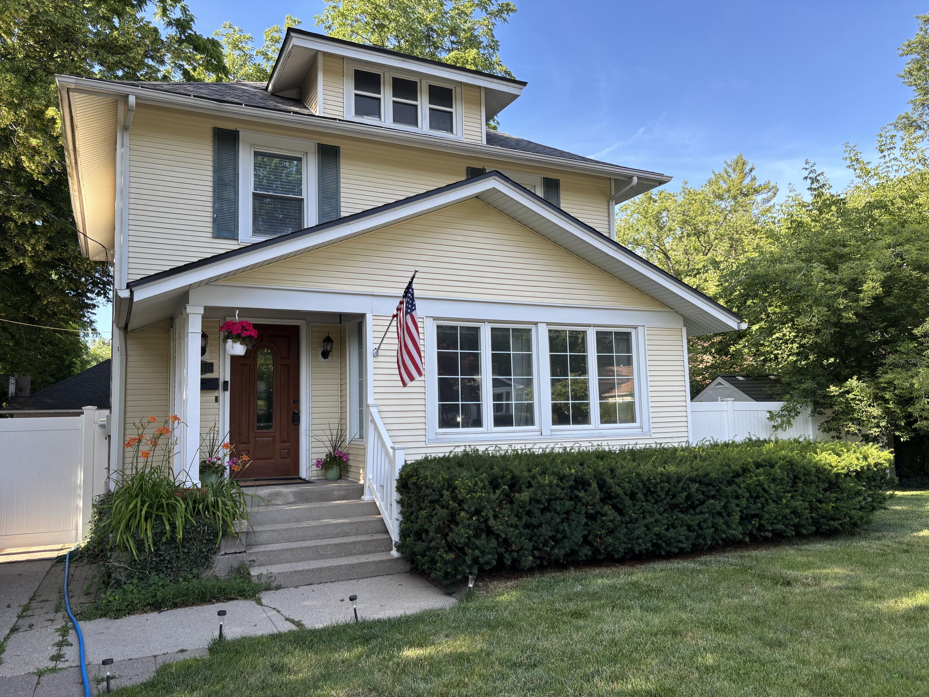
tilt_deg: +3.7
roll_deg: +0.8
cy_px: 348
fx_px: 698
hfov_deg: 67.3
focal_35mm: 26
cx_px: 464
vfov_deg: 53.1
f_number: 1.6
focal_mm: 5.96
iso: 50
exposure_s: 1/584
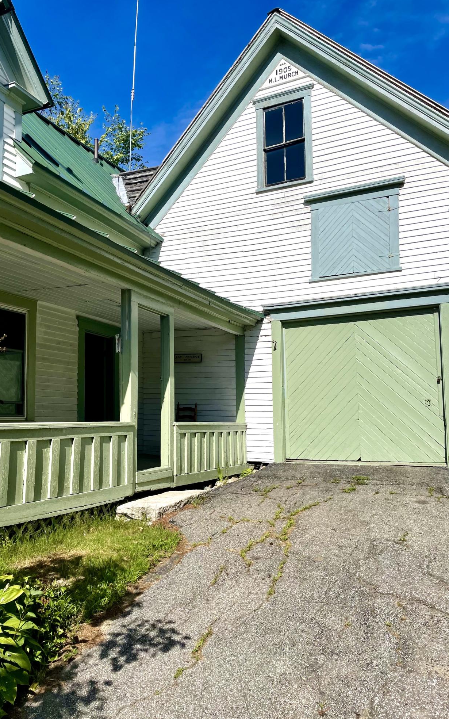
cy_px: 363
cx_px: 208
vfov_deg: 66.5
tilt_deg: +6.1
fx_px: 548
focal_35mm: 28
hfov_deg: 44.5
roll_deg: +0.2
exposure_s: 1/6897
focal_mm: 4.2
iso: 32
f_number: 1.6
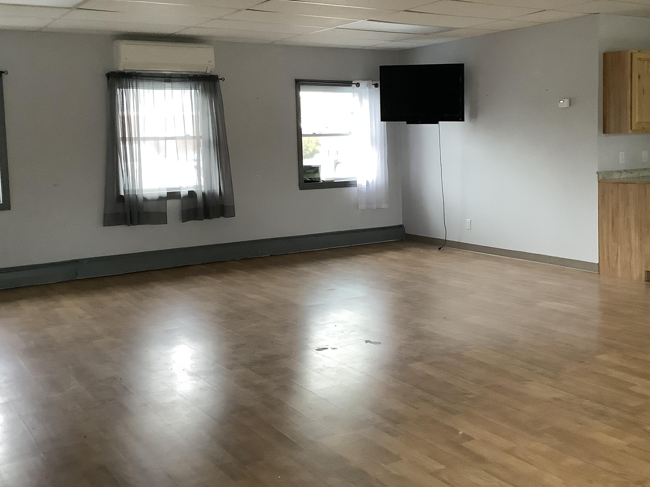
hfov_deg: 45.5
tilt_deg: -4.7
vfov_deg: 35.0
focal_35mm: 41
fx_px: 770
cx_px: 396
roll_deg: +0.4
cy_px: 191
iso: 250
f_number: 2.4
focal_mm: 3.3
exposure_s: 1/60
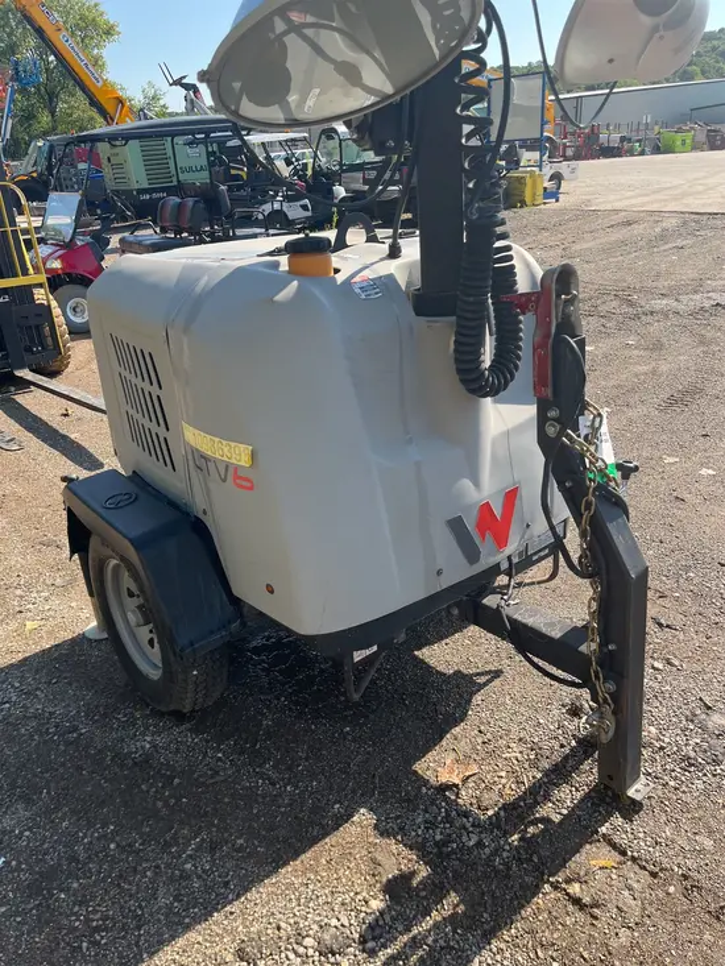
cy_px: 483
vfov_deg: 67.3
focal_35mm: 26
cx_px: 362
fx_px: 726
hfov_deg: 53.1
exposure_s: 1/943
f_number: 1.6
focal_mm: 5.1
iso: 50
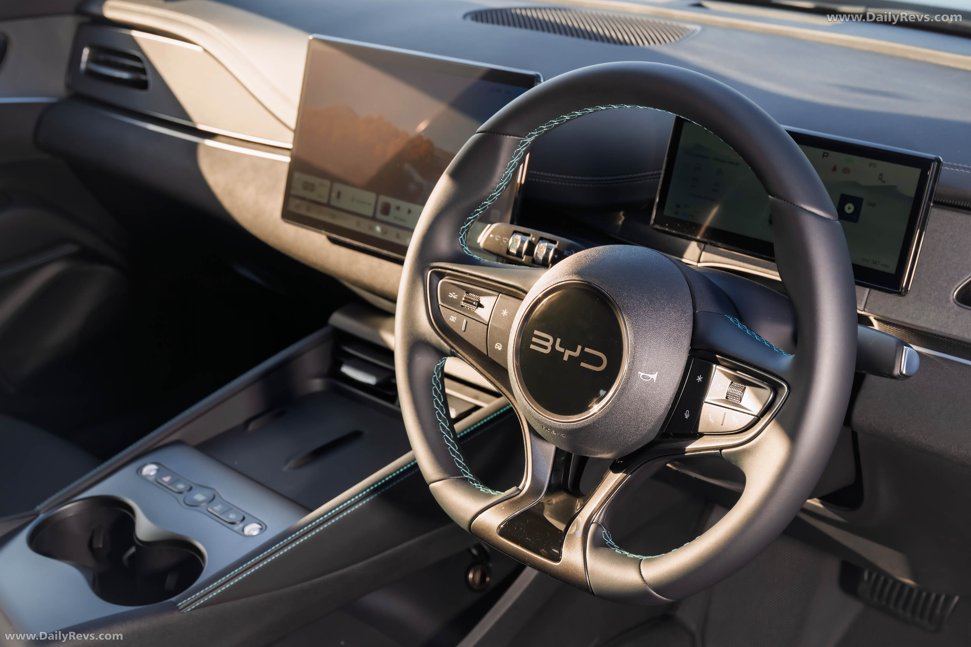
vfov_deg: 26.5
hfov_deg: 38.9
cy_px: 324
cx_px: 486
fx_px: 1375
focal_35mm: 51
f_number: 7.1
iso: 250
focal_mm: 51
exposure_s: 1/50
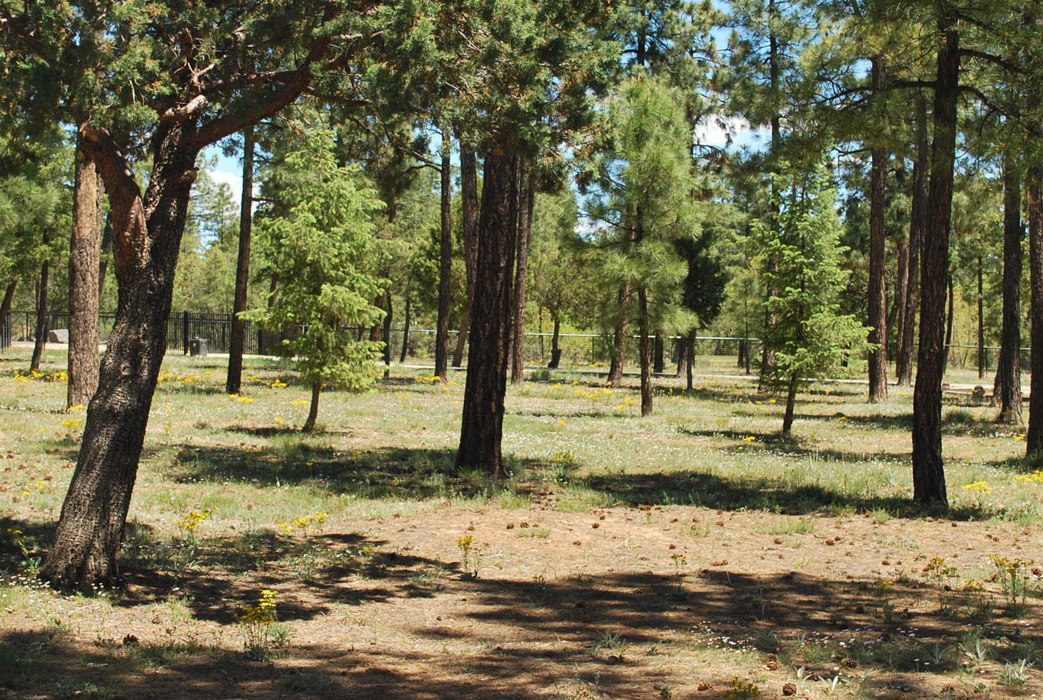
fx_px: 2032
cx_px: 492
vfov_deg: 19.5
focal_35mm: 70
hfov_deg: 28.8
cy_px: 242
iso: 200
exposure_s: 1/200
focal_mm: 32
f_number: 5.6
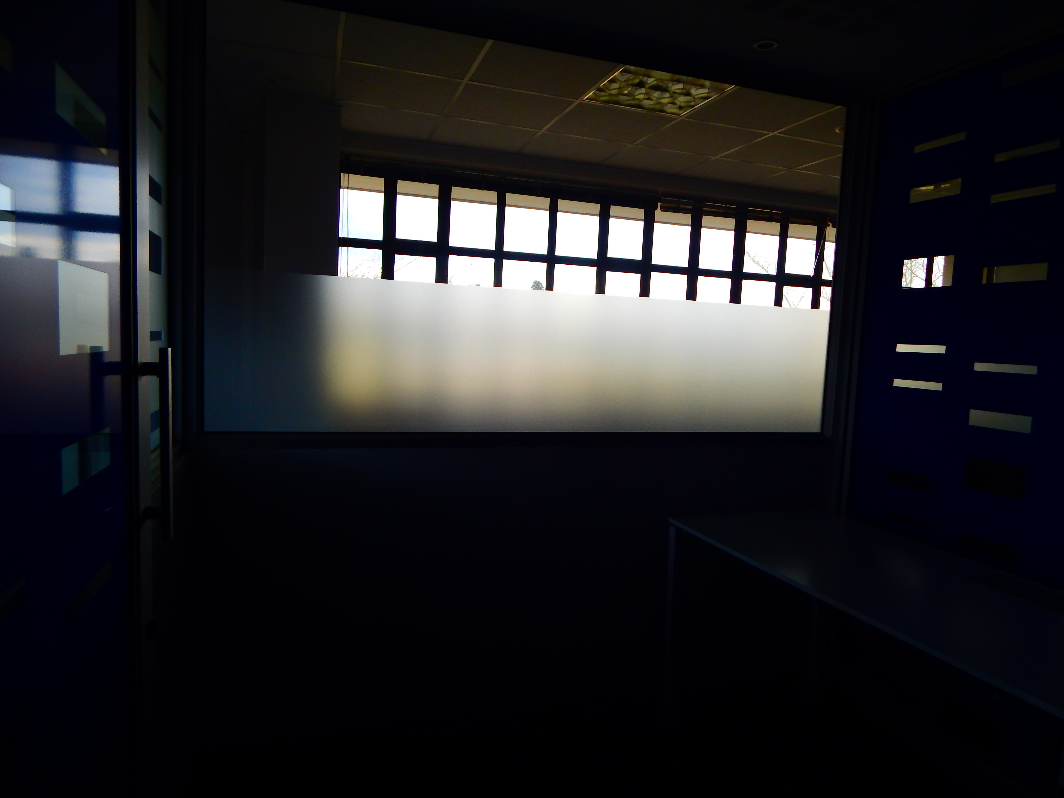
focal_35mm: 22
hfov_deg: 76.4
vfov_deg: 61.1
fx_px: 676
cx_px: 532
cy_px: 399
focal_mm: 4
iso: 125
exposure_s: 1/30
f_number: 3
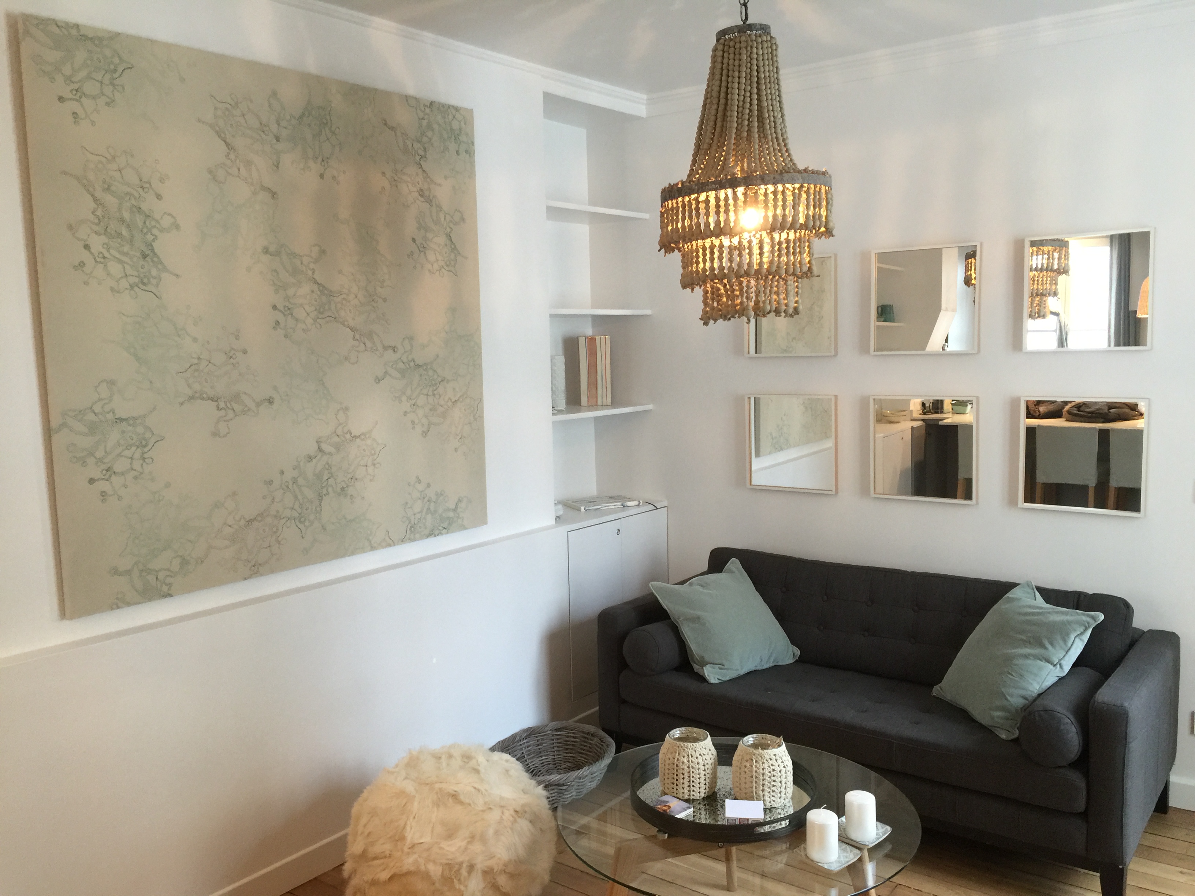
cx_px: 598
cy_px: 448
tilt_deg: -6.0
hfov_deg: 61.7
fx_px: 1001
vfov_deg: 48.2
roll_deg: +2.3
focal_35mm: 29
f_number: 2.2
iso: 80
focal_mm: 4.15
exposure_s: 1/17
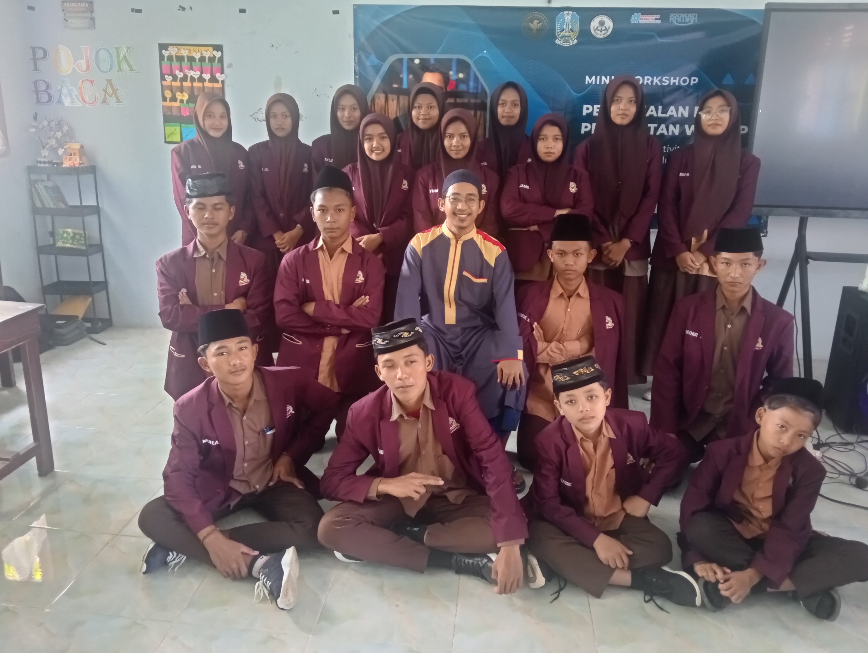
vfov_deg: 49.9
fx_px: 703
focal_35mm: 28
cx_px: 434
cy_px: 326
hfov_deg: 63.4
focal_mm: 3.98
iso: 1125
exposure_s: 1/25
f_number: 1.8
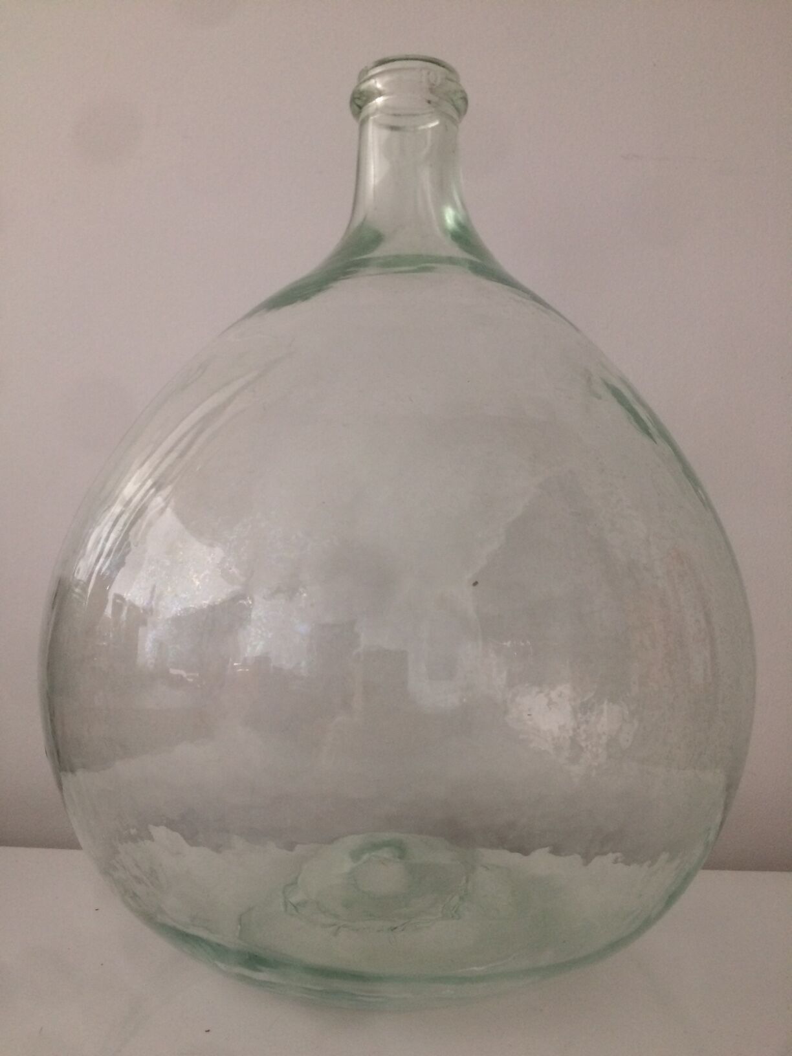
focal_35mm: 29
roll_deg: +1.4
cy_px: 528
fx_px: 885
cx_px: 396
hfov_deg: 48.2
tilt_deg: +0.9
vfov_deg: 61.7
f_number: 2.2
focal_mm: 4.15
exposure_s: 1/33
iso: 64
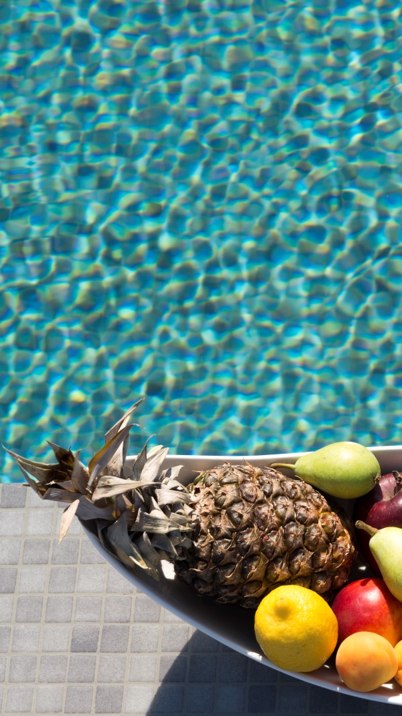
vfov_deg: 21.8
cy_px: 358
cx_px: 403
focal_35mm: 98
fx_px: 1858
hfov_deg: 12.2
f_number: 9
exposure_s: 1/200
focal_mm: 62
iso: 64
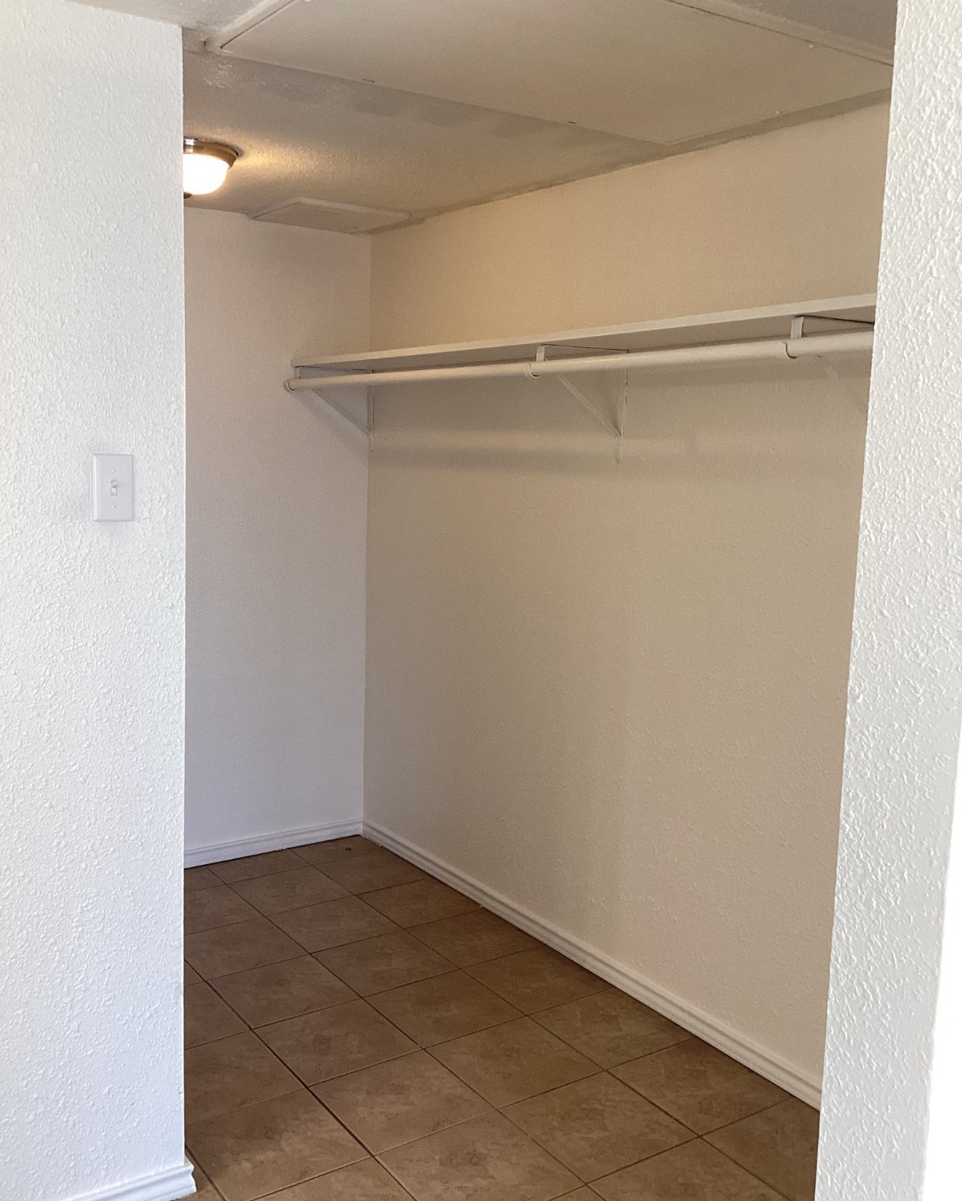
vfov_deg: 54.2
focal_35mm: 33
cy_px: 585
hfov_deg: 44.6
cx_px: 475
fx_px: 1174
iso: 100
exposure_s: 1/60
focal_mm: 3.3
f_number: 2.4
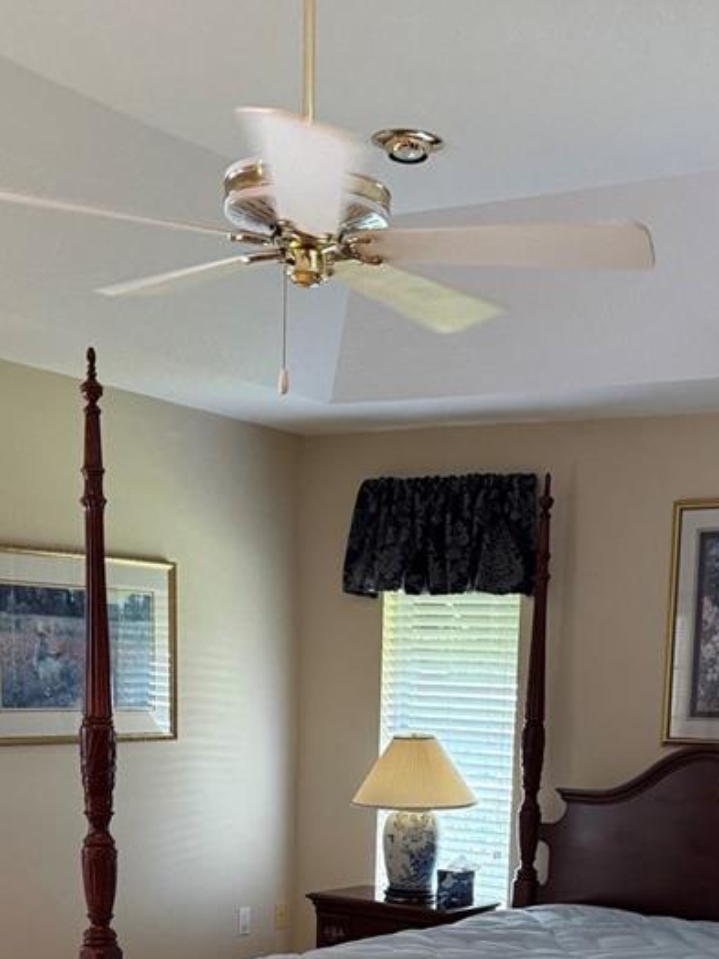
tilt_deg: -7.5
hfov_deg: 26.4
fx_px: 1523
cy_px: 948
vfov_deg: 32.3
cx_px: 470
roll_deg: -3.7
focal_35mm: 55
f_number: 1.78
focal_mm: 6.76
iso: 320
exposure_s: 1/60
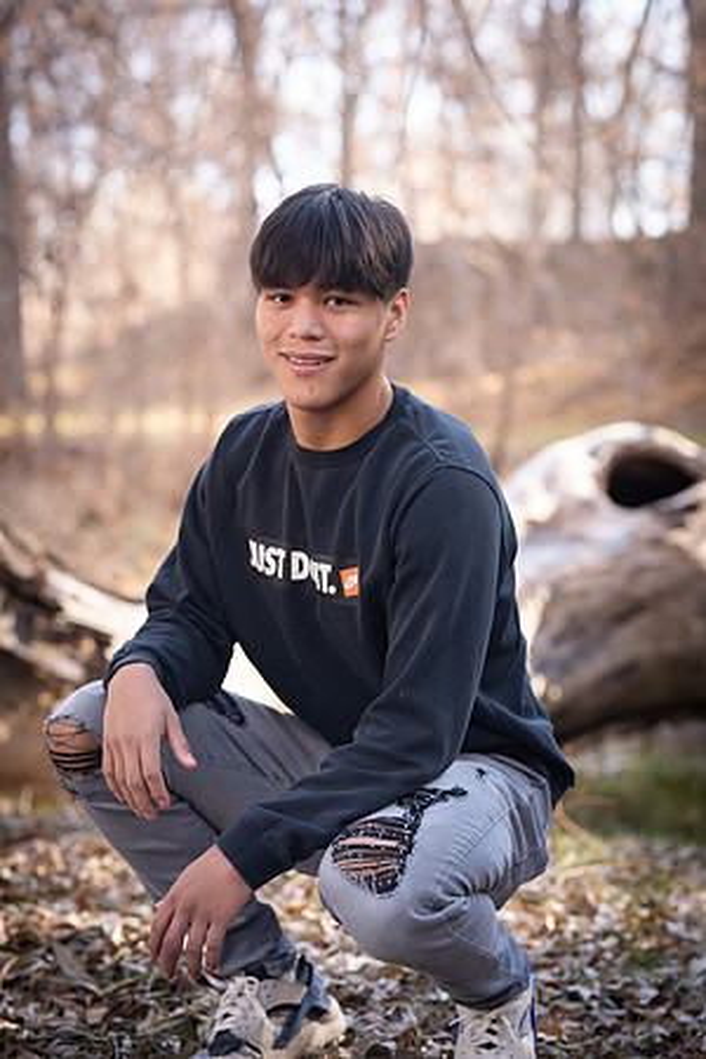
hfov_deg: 16.1
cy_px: 530
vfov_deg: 23.9
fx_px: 2500
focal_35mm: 85
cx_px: 353
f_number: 3.2
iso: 100
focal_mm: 85
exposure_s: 1/125
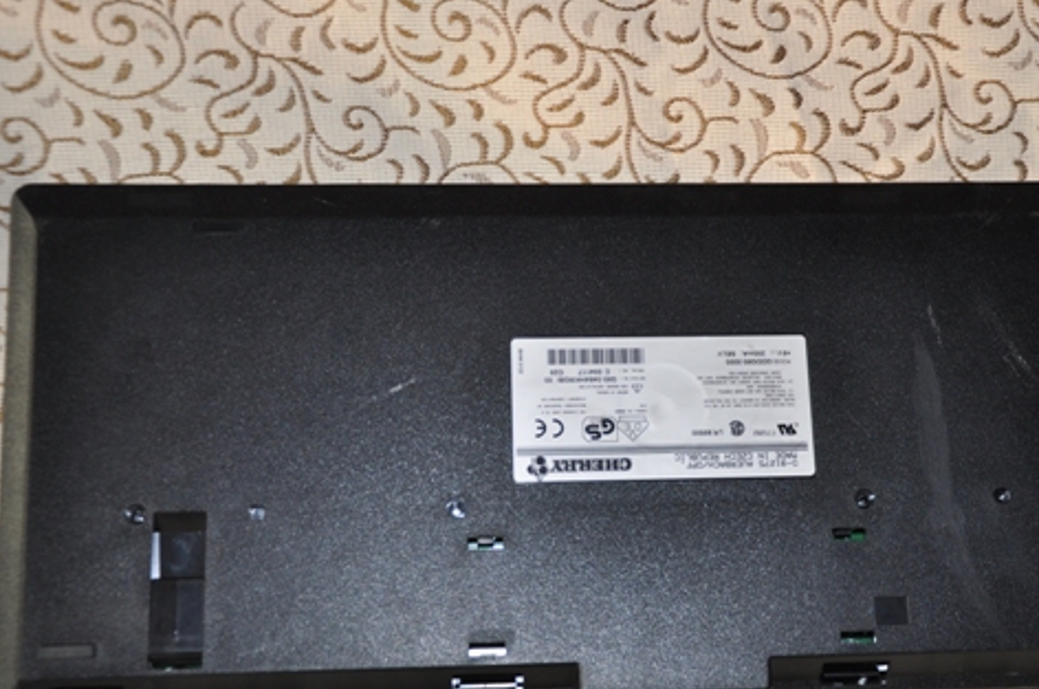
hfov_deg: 35.0
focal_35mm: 57
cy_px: 428
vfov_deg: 23.6
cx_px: 634
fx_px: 1642
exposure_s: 1/60
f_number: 4
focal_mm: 28
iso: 320
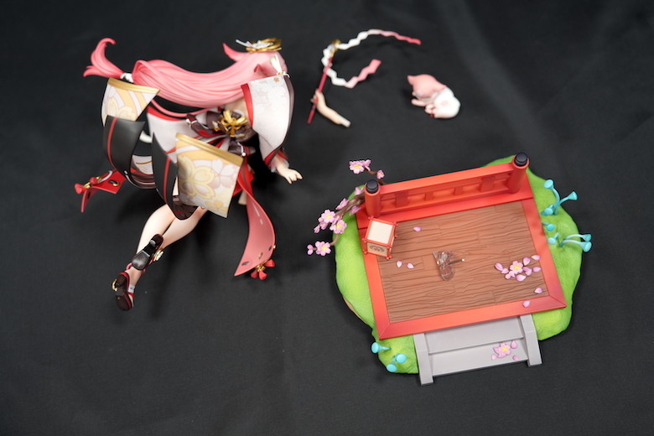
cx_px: 327
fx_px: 690
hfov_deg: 50.7
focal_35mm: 38
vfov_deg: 35.1
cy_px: 218
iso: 200
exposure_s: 1/40
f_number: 2.8
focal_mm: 38
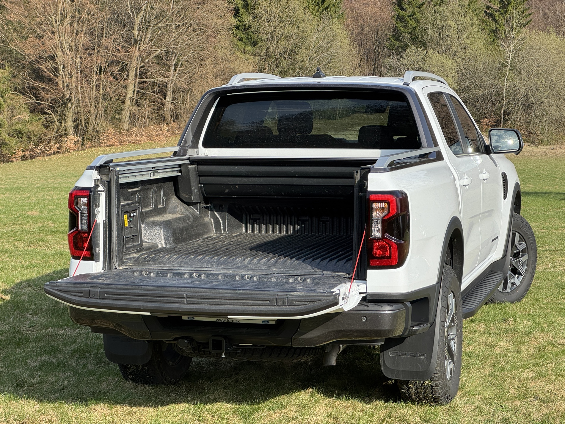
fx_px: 1257
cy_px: 212
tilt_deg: -8.0
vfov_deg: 19.1
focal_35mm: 77
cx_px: 282
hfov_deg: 25.3
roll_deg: -3.4
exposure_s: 1/363
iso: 25
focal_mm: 9
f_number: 2.8
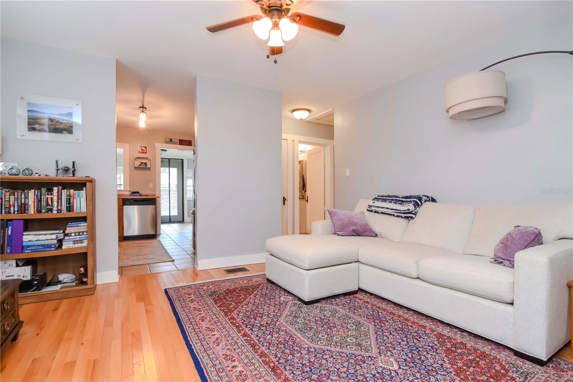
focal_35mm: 16
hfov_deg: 95.0
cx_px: 286
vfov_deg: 72.0
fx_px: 263
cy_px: 191
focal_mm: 11
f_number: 9
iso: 800
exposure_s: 1/20
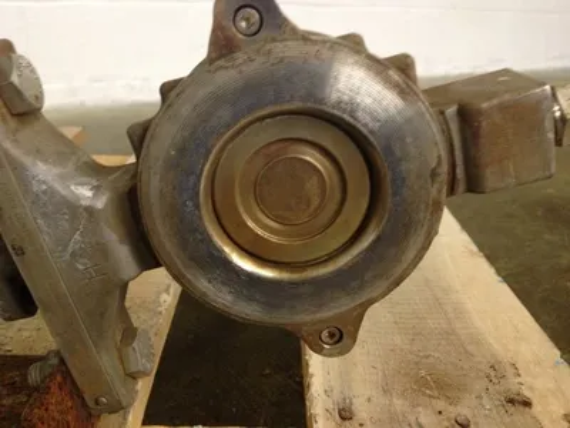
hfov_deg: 52.6
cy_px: 214
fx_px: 576
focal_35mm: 35
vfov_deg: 40.7
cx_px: 285
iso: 200
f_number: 2.4
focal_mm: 4.28
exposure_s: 1/20
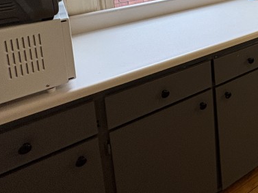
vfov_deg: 30.9
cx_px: 335
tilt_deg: -8.7
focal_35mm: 38
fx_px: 283
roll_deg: -0.4
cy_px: -47
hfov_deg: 34.6
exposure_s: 1/60
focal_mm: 2.22
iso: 200
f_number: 2.2
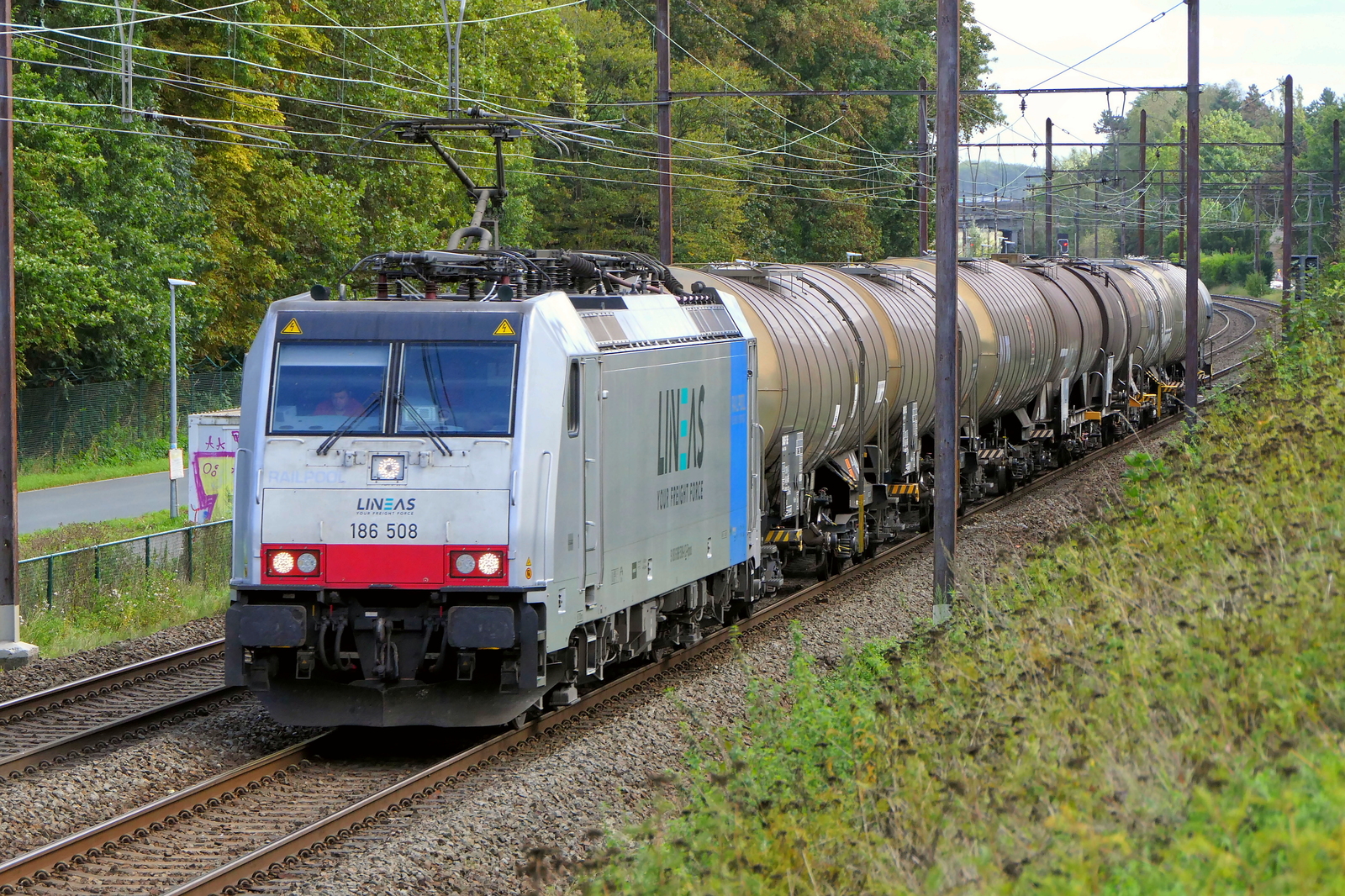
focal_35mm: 187
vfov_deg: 7.3
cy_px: 448
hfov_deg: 11.0
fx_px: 6985
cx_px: 672
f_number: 5
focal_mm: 68.4
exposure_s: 1/800
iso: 500
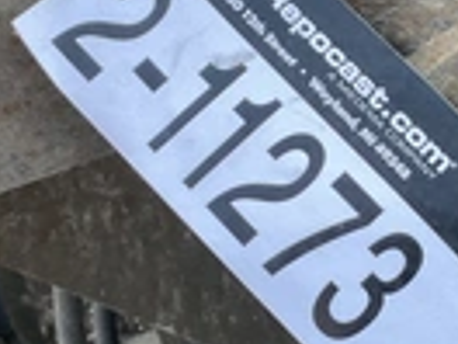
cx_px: 344
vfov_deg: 16.8
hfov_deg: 22.1
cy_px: 195
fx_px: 1164
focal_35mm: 88
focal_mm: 3
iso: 20
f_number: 1.8
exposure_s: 1/171
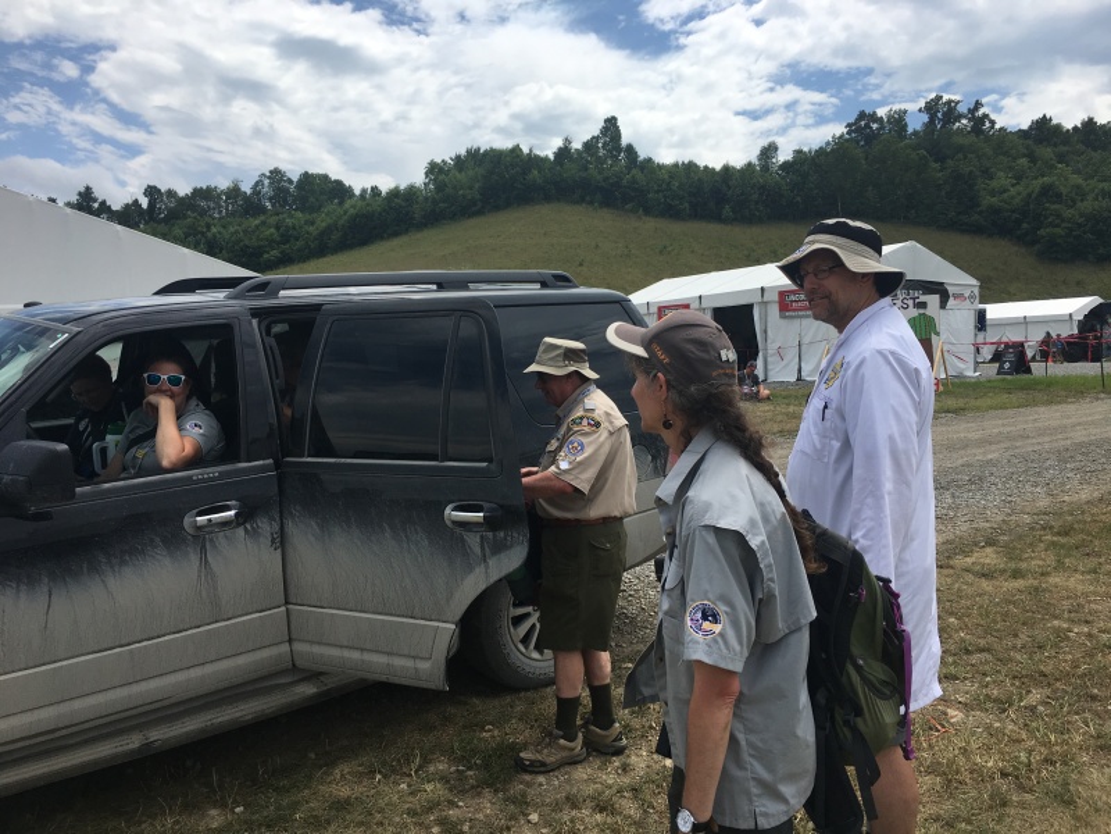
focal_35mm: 29
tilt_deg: -2.1
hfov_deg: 61.7
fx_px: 931
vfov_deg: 48.2
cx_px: 556
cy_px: 417
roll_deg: -0.5
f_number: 2.2
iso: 25
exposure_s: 1/2262
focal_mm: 4.15
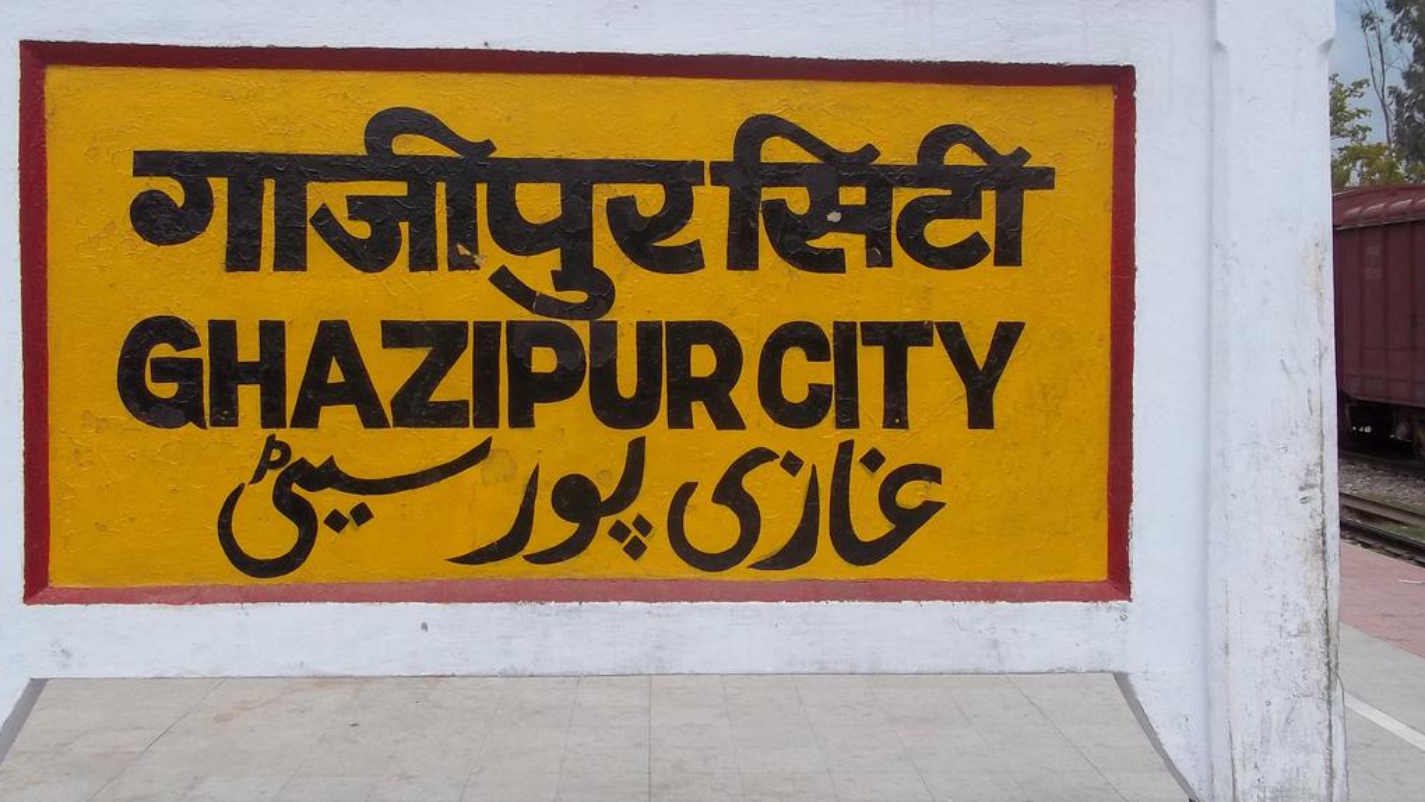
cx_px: 616
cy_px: 331
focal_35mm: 41
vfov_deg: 29.0
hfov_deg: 49.3
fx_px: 1549
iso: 80
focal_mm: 5.7
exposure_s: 1/640
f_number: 5.5
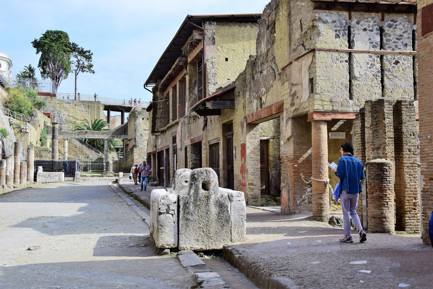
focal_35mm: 48
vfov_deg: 28.1
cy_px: 144
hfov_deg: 41.1
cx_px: 216
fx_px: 577
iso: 200
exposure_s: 1/500
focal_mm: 32
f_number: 8
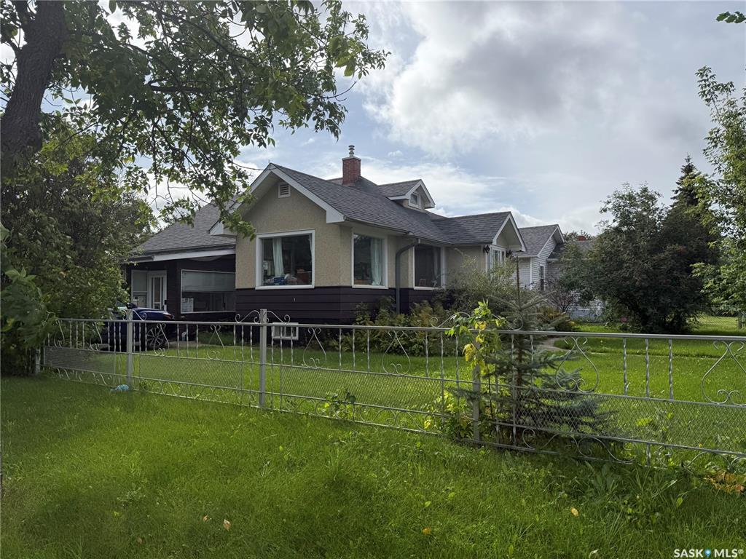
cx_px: 373
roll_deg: +0.0
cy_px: 280
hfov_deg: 71.6
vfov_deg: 56.8
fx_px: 517
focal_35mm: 24
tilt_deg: +1.8
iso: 80
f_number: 1.78
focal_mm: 6.76
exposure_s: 1/8130
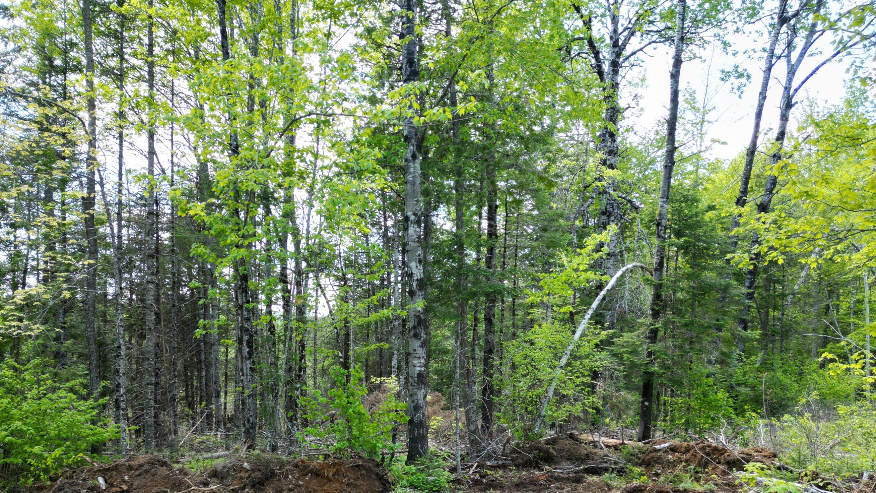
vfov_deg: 38.0
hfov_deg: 64.2
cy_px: 368
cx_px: 403
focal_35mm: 30
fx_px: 697
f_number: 1.7
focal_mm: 6.72
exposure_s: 1/350
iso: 130
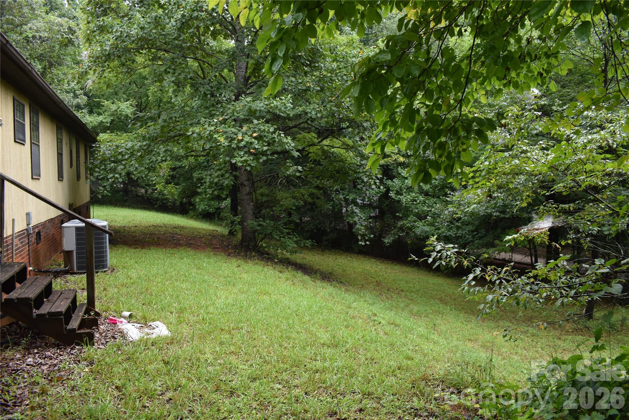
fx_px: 472
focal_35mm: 27
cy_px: 210
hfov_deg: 67.4
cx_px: 314
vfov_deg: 47.9
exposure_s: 1/160
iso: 400
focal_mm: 18
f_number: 6.3
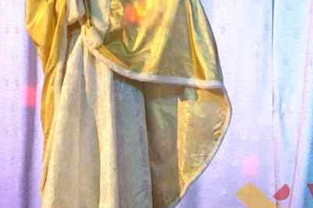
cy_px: -10
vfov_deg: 5.5
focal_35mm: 248
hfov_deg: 8.3
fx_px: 2150
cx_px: 68
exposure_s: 1/50
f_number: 5.6
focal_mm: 55
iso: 3200
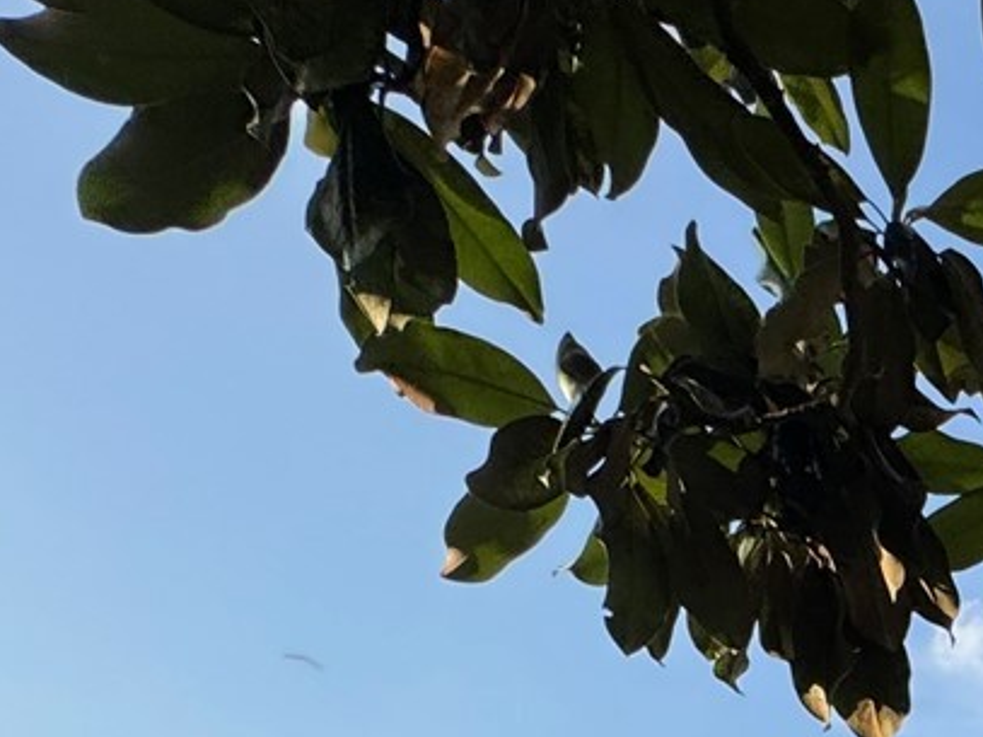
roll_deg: +0.1
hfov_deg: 24.4
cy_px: 1418
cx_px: 1580
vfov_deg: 18.7
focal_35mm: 55
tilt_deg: +2.7
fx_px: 1561
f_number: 2.2
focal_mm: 2.22
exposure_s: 1/1323
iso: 40
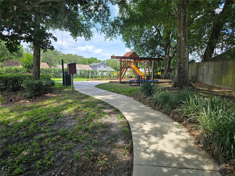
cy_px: 88
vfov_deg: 58.9
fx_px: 156
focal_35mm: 23
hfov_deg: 73.9
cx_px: 118
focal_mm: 6.3
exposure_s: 1/529
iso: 12
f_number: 1.7
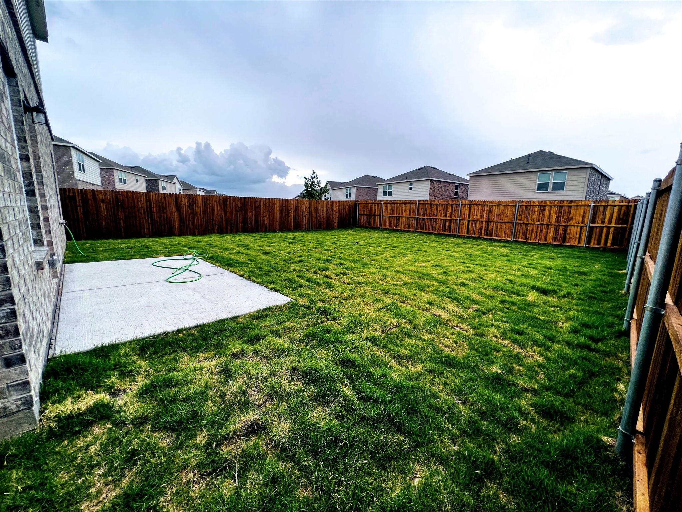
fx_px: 256
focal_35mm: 13
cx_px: 341
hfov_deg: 106.2
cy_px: 256
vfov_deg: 89.9
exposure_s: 1/99
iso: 50
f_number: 1.8
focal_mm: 1.57
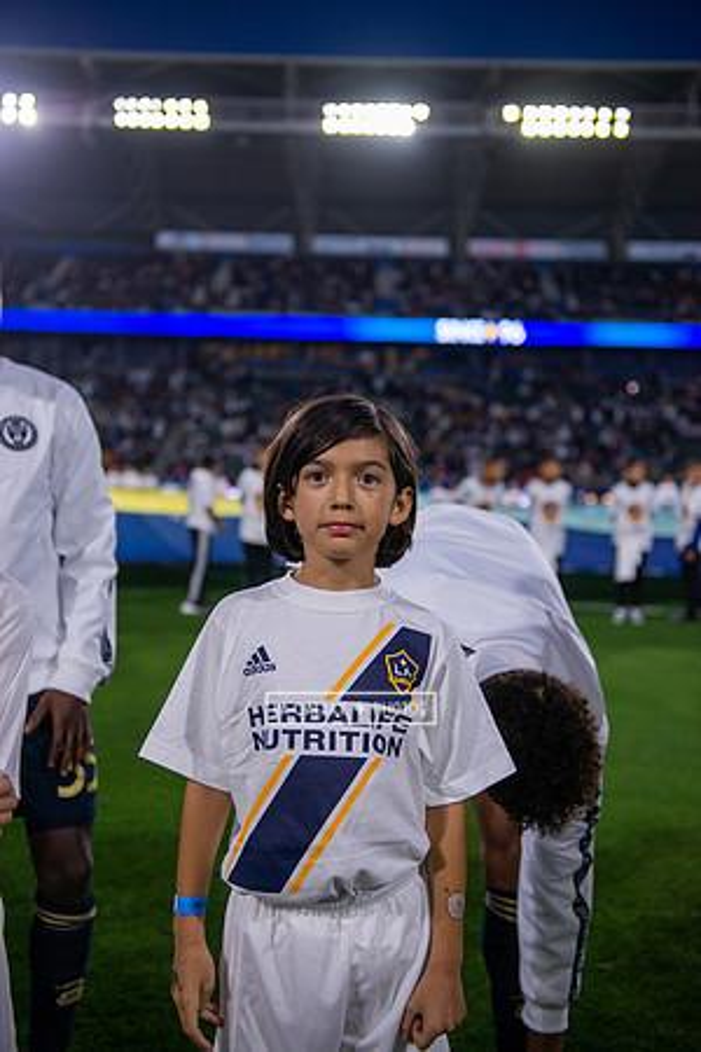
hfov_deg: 30.5
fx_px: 1285
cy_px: 526
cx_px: 350
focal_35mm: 44
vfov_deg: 44.5
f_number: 2.8
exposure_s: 1/1600
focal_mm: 44
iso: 640
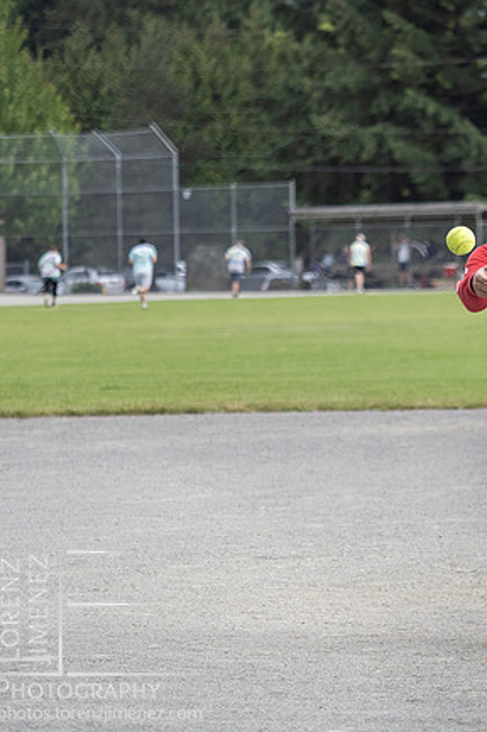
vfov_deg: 8.7
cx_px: 463
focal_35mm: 237
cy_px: 366
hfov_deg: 5.8
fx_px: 4816
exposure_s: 1/1600
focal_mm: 85
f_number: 2.8
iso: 320
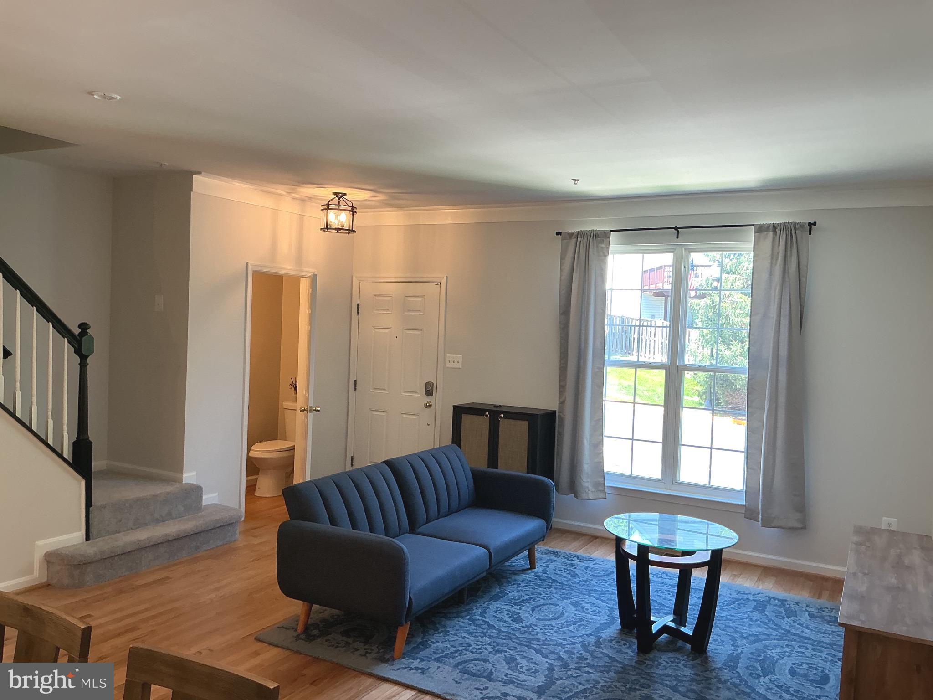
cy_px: 350
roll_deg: -2.0
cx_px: 466
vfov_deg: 48.2
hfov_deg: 61.7
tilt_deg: -2.7
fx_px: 782
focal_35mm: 29
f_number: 1.8
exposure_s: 1/60
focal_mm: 3
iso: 50
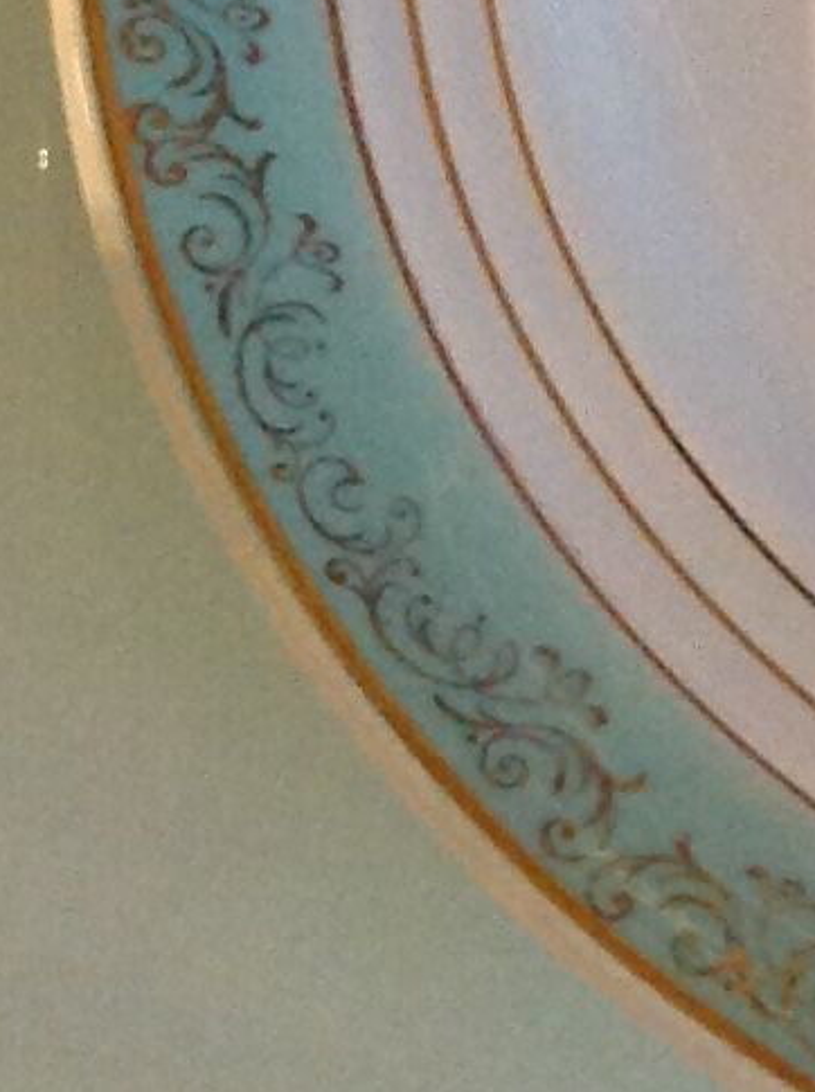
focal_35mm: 187
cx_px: 2060
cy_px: -1369
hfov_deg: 7.3
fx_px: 5888
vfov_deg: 9.6
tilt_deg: -47.8
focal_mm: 4.28
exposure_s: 1/17
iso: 160
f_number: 2.4
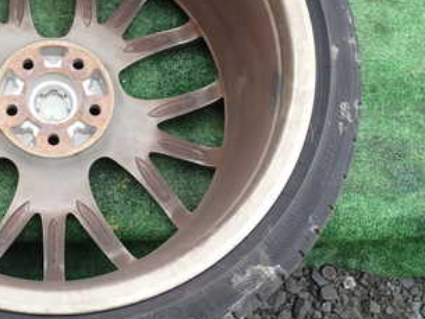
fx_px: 725
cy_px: 84
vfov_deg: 24.6
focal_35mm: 59
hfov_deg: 31.5
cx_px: 63
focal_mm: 5.4
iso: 100
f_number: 3.2
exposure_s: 1/160
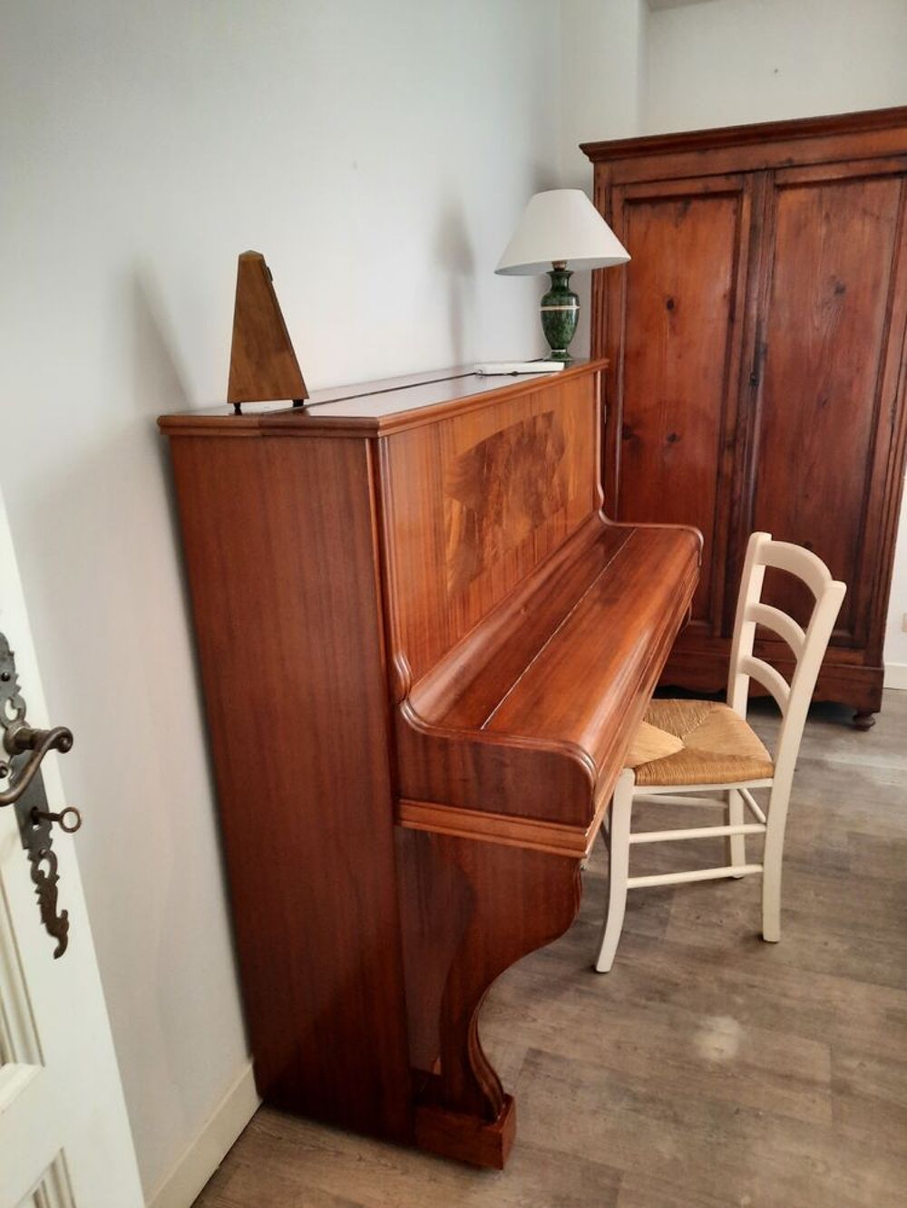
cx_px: 454
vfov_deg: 69.4
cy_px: 604
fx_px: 873
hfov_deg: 54.9
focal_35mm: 25
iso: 320
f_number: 2
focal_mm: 4.6
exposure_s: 1/50
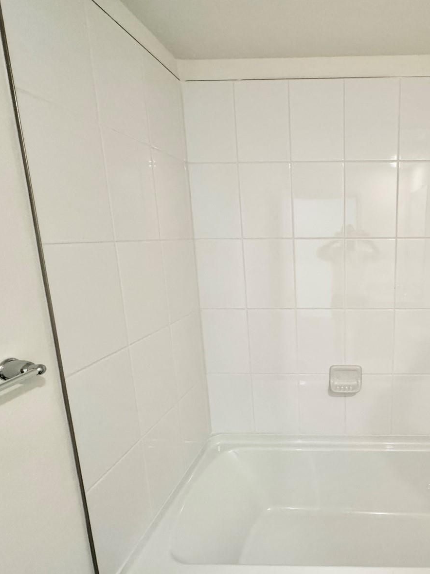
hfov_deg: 63.1
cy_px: 290
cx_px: 340
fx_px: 315
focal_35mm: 19
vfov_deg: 84.7
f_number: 2.2
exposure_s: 1/120
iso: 320
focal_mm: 2.22
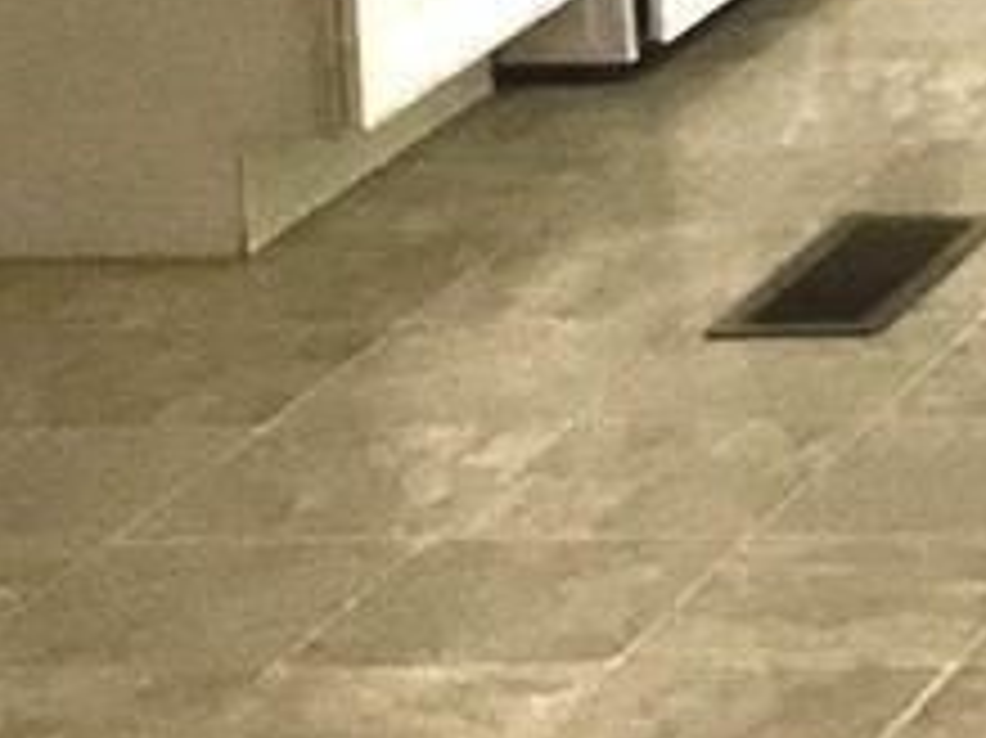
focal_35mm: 204
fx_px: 5808
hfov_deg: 8.1
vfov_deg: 6.8
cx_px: 3089
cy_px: -1098
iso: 50
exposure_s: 1/30
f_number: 2.4
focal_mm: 3.3
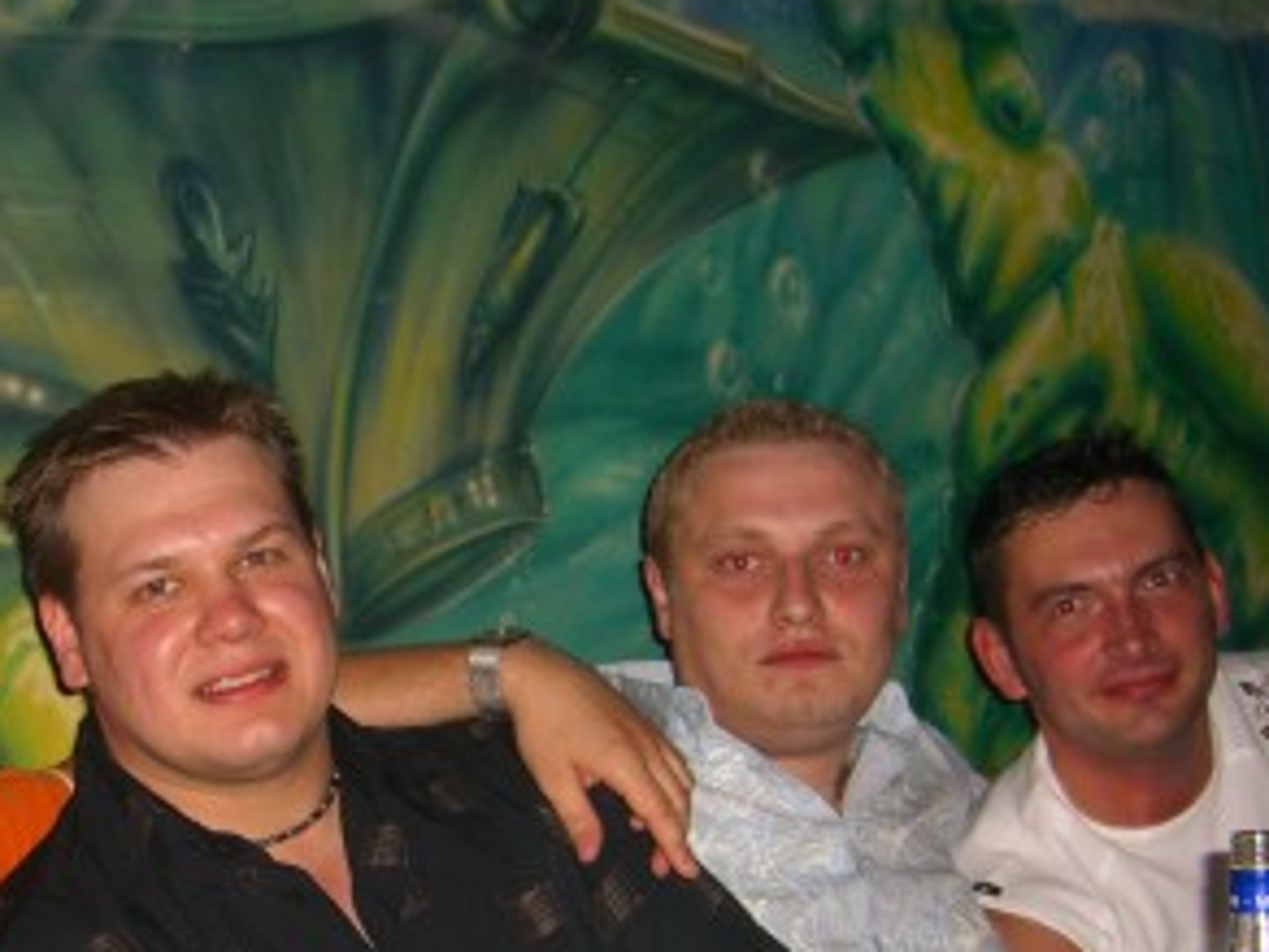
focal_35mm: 78
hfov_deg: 24.7
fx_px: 2859
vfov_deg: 18.6
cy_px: 830
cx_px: 274
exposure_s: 1/60
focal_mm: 7.9
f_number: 2.8
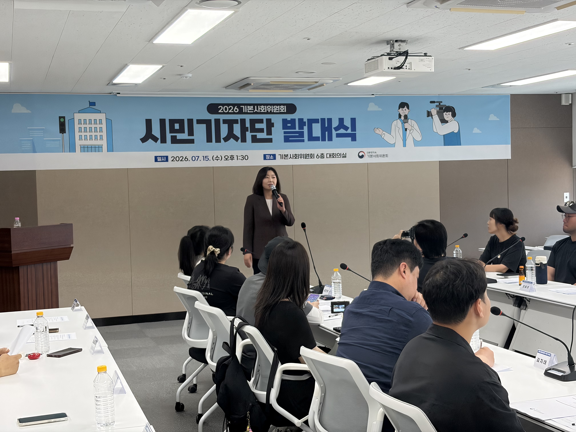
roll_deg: +1.5
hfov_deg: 36.8
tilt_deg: -2.0
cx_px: 288
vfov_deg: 28.0
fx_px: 865
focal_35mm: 52
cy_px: 216
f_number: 1.6
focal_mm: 5.96
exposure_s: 1/140
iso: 100
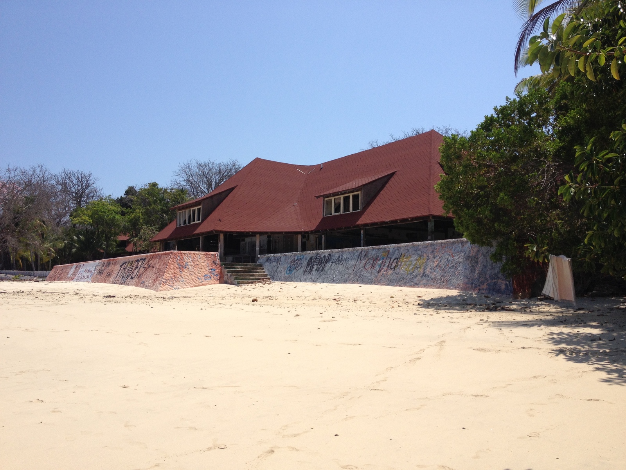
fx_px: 633
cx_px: 313
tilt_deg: +2.3
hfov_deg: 52.6
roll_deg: +0.5
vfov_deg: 40.7
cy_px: 235
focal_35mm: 35
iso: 50
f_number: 2.4
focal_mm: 4.28
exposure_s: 1/2762
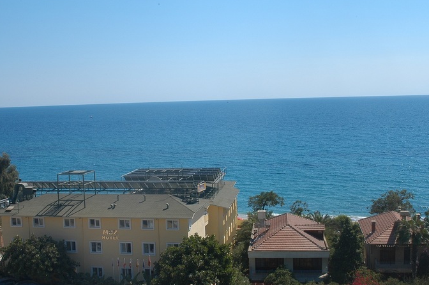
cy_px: 162
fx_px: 595
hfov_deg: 39.6
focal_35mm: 50
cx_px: 197
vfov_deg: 26.9
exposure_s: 1/180
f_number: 14
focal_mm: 28
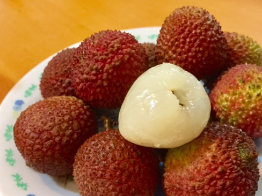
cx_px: 150
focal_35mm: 38
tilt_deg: -45.6
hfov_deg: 48.8
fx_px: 288
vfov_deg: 37.4
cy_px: 127
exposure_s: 1/8
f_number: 2.2
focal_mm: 4.15
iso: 160
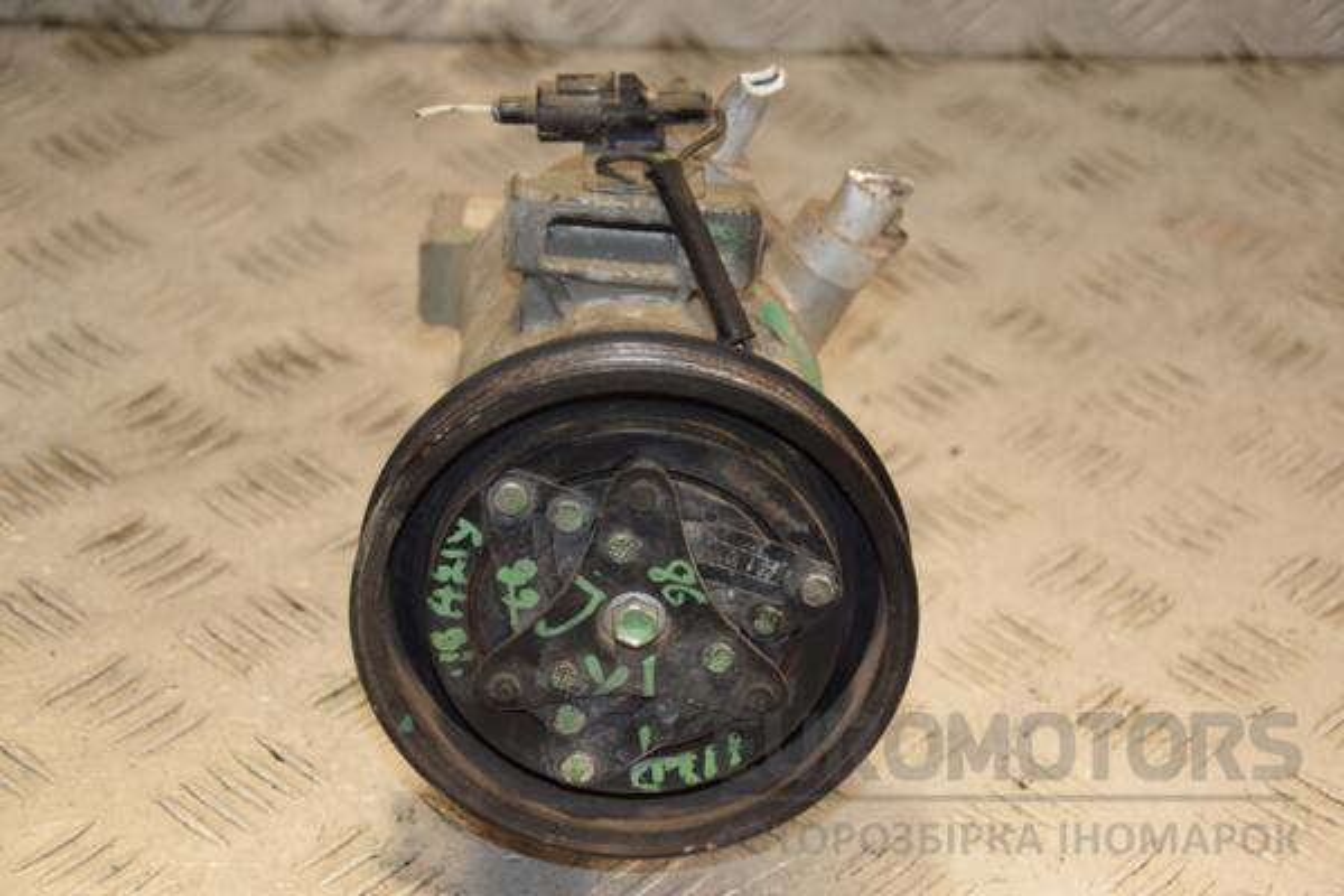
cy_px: 448
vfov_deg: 14.7
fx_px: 3472
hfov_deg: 21.9
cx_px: 672
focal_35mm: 93
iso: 800
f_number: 5.3
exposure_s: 1/200
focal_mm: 62
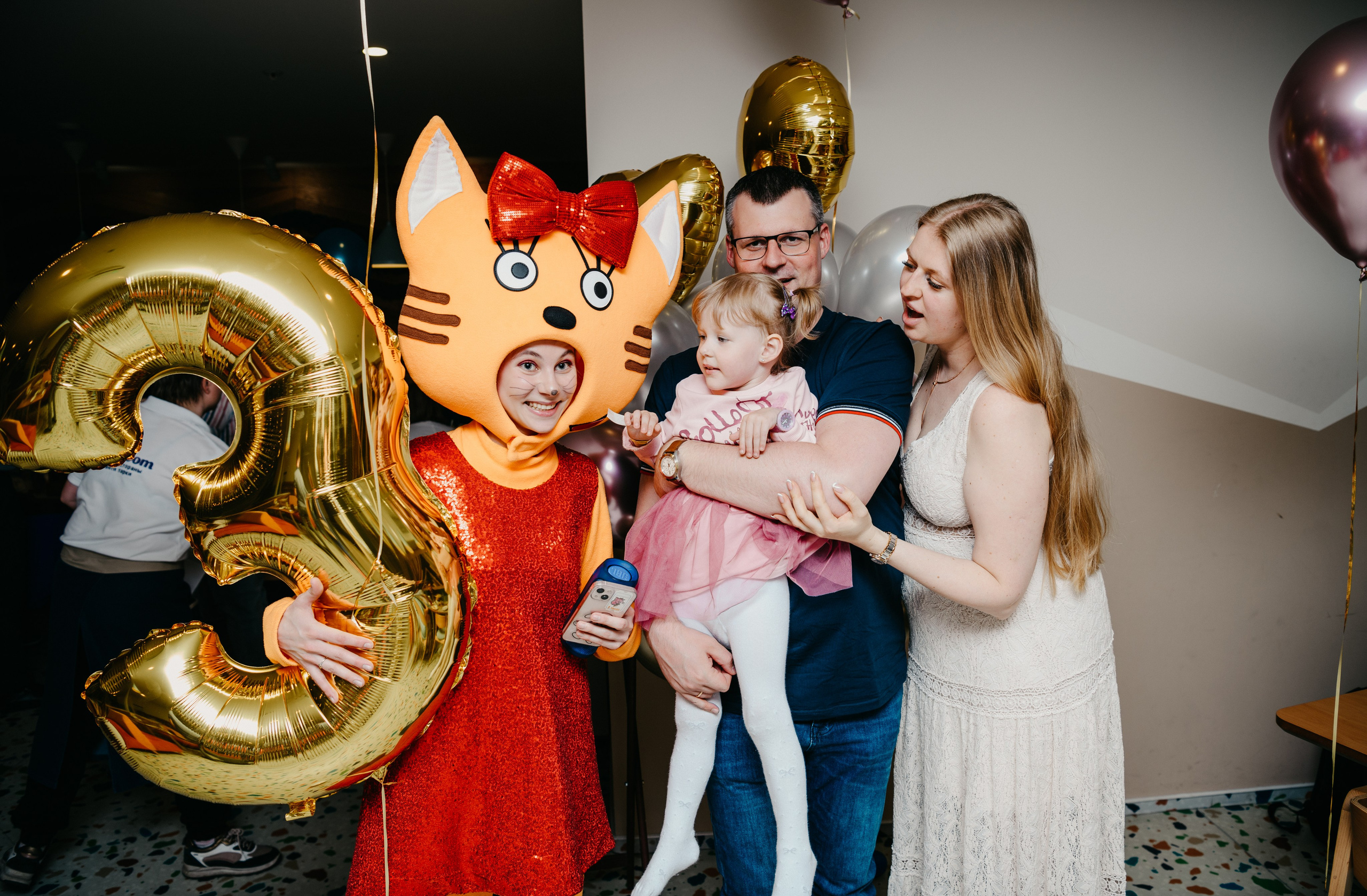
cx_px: 697
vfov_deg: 46.4
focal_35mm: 28
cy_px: 432
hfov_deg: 66.4
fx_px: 1045
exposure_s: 1/160
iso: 250
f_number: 3.5
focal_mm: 27
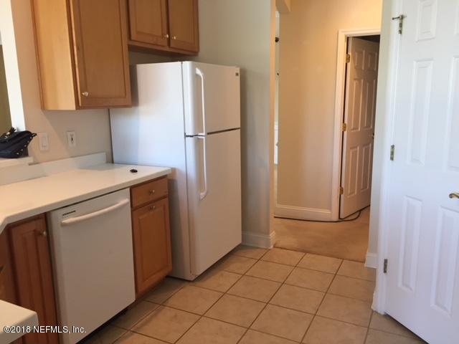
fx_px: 385
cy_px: 172
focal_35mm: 29
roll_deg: -1.2
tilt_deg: -11.9
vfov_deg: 48.2
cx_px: 230
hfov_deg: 61.7
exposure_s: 1/30
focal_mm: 4.15
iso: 80
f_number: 2.2
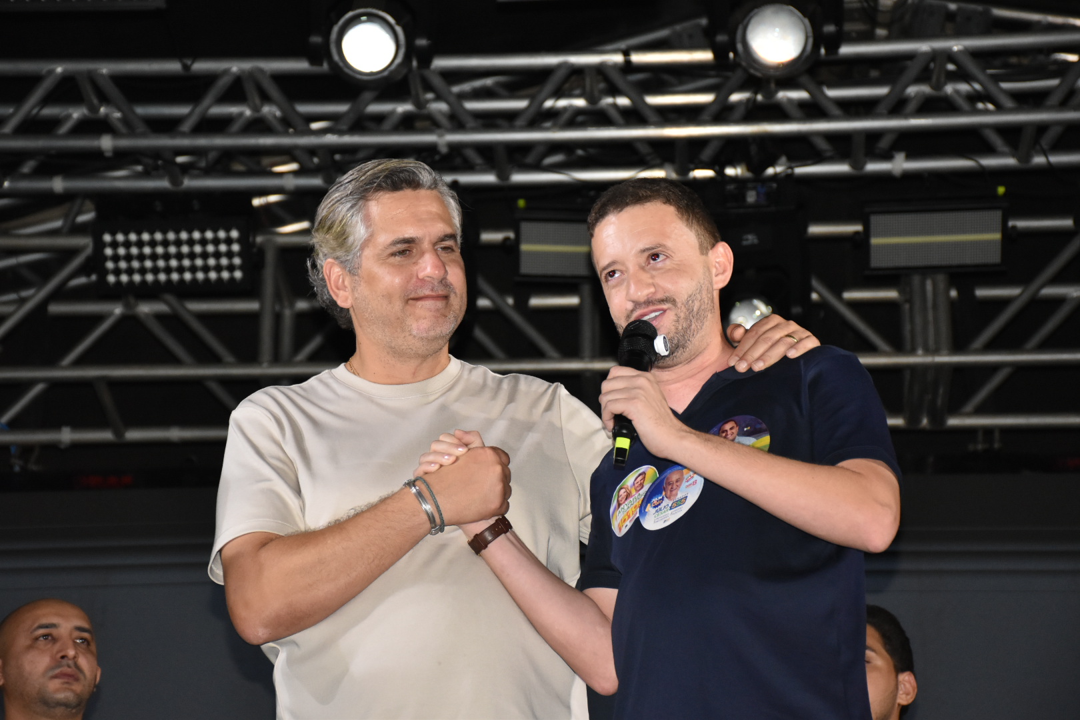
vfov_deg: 13.0
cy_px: 360
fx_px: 3150
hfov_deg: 19.5
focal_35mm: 105
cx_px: 540
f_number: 5.6
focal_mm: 70
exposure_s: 1/100
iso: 1600
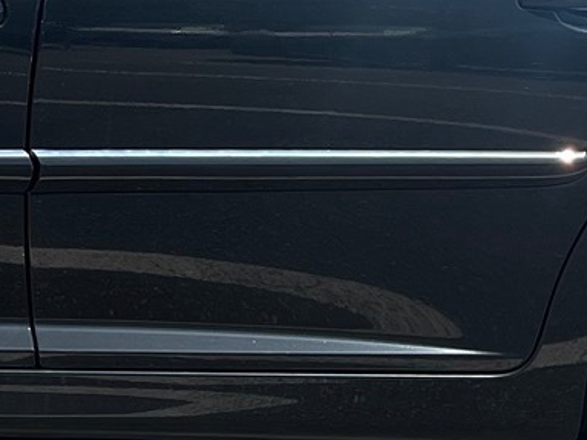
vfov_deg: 10.7
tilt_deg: -8.8
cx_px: -132
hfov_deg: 13.9
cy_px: -15
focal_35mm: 137
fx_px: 2322
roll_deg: -1.9
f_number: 1.6
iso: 50
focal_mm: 5.1
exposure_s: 1/3413
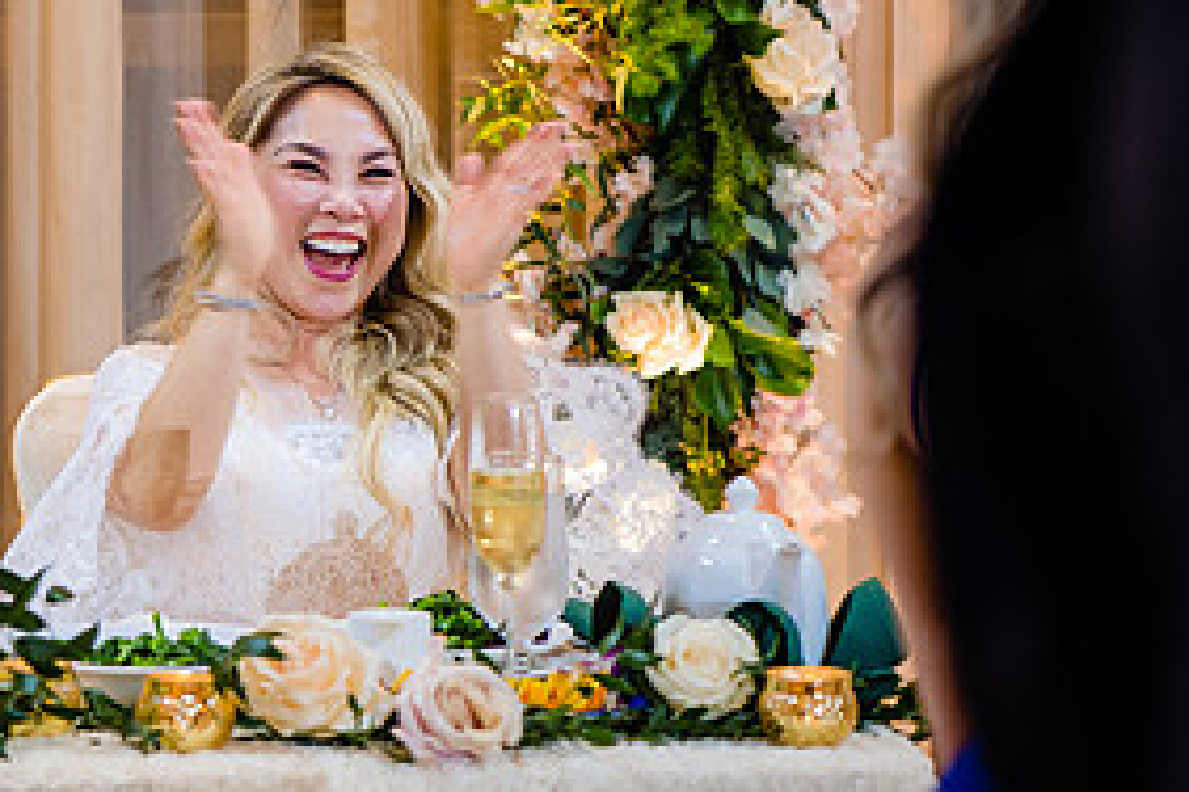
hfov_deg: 11.0
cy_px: 93
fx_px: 6110
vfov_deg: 7.4
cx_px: 58
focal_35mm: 185
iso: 1250
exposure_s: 1/200
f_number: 2.5
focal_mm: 85
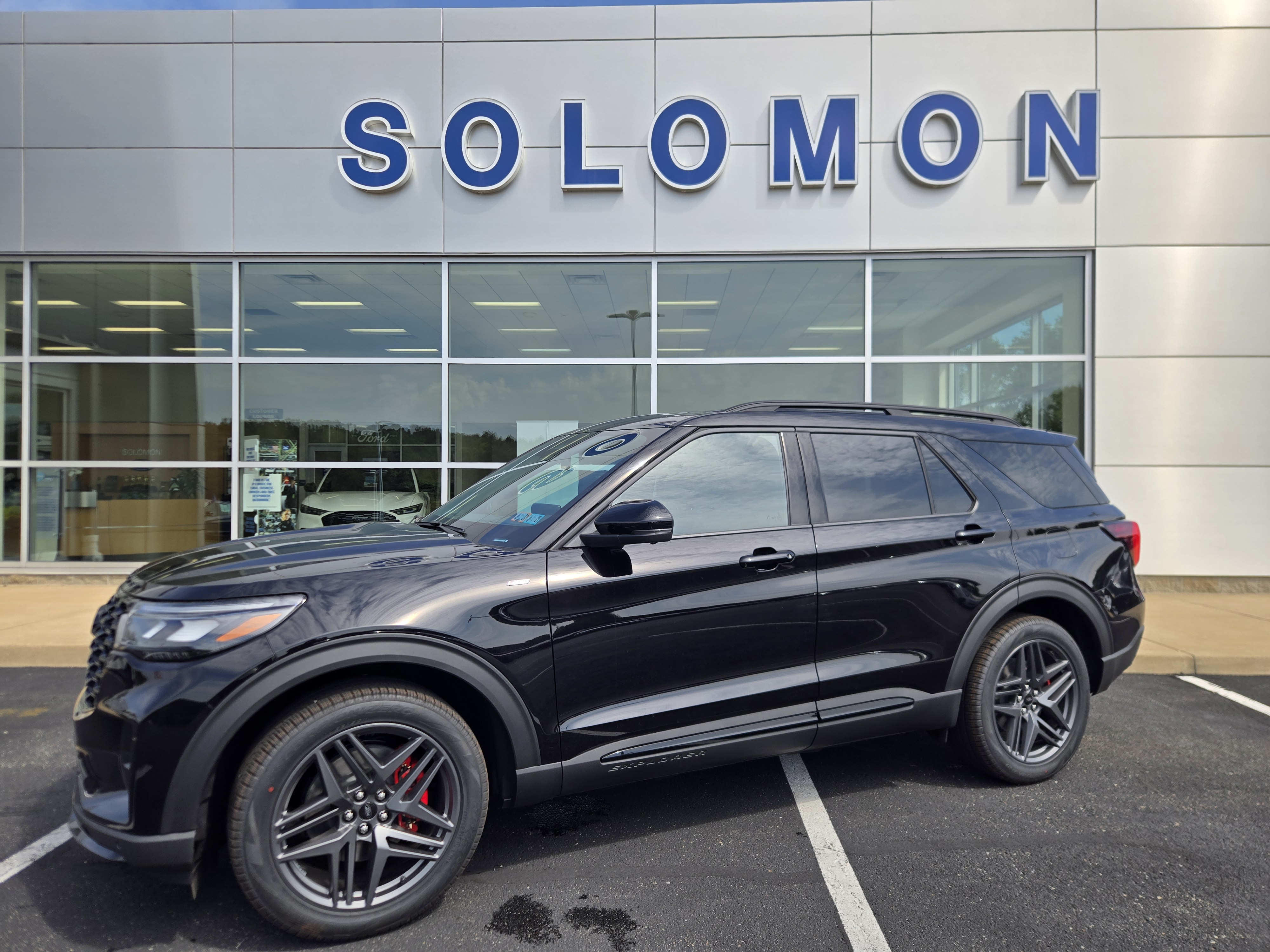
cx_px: 635
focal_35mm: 23
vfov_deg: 58.9
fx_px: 844
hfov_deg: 73.9
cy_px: 476
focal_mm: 5.4
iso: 25
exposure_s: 1/2134
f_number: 1.8
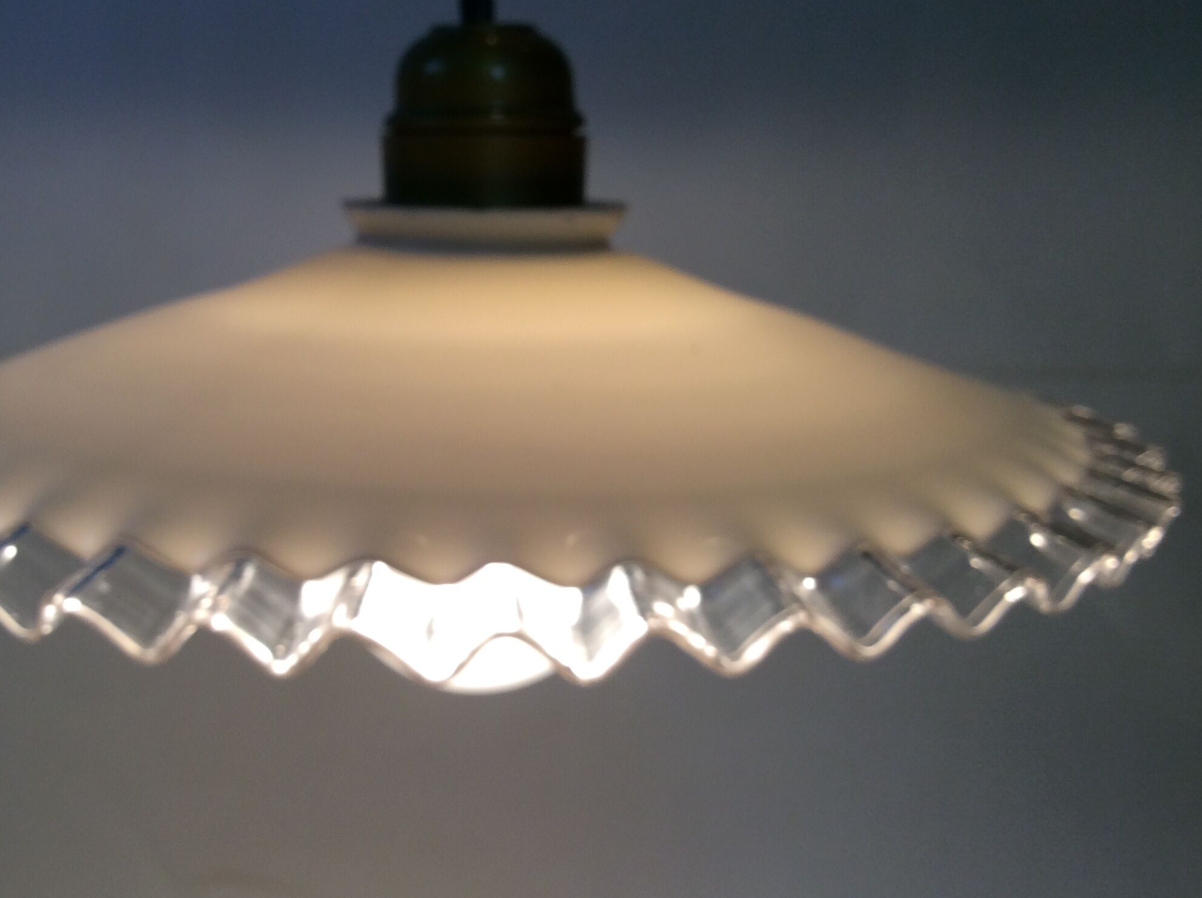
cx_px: 466
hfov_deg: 44.6
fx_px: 1456
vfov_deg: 34.2
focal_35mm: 42
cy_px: 518
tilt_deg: -13.8
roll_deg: +2.7
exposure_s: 1/126
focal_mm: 3.3
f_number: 2.4
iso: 32
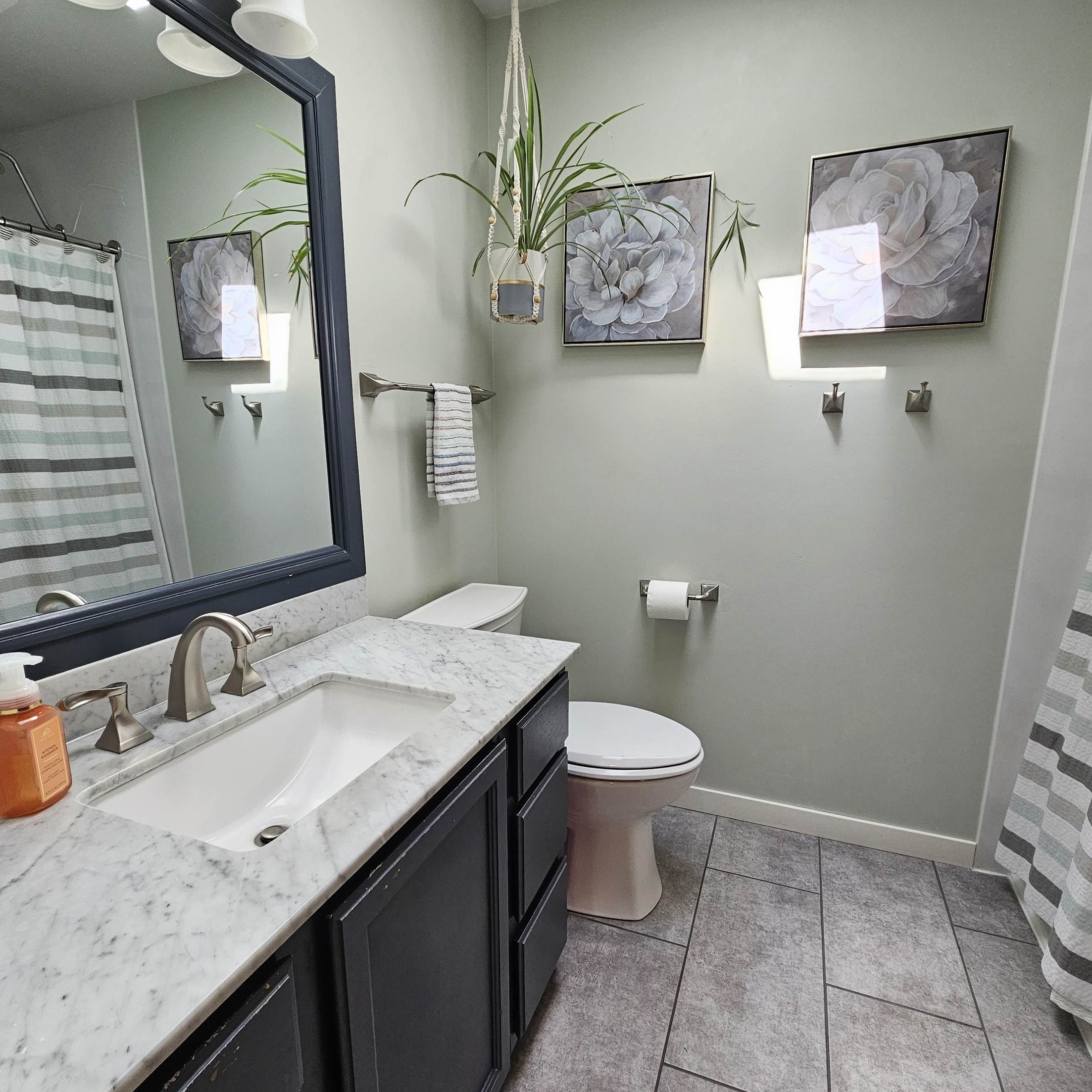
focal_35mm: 16
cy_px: 568
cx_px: 562
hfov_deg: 87.4
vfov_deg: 87.4
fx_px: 571
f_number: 2.2
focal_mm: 2.2
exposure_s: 1/120
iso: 100
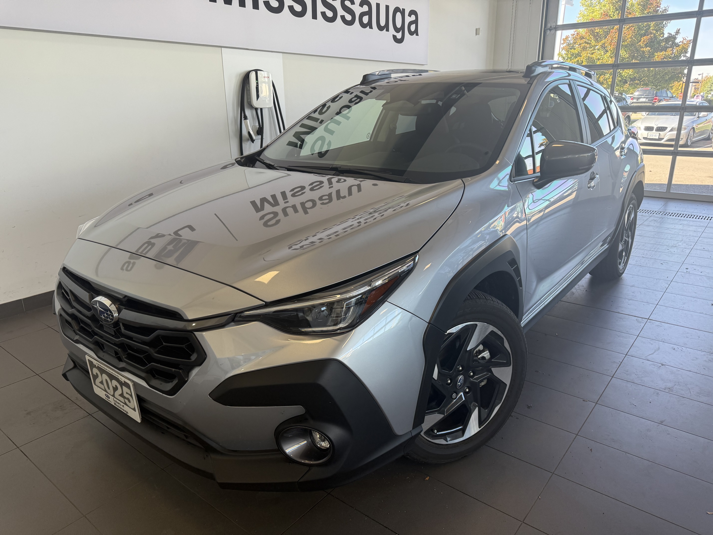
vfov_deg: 56.8
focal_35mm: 24
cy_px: 268
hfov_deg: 71.6
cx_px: 356
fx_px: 494
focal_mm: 6.76
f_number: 1.78
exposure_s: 1/253
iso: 100
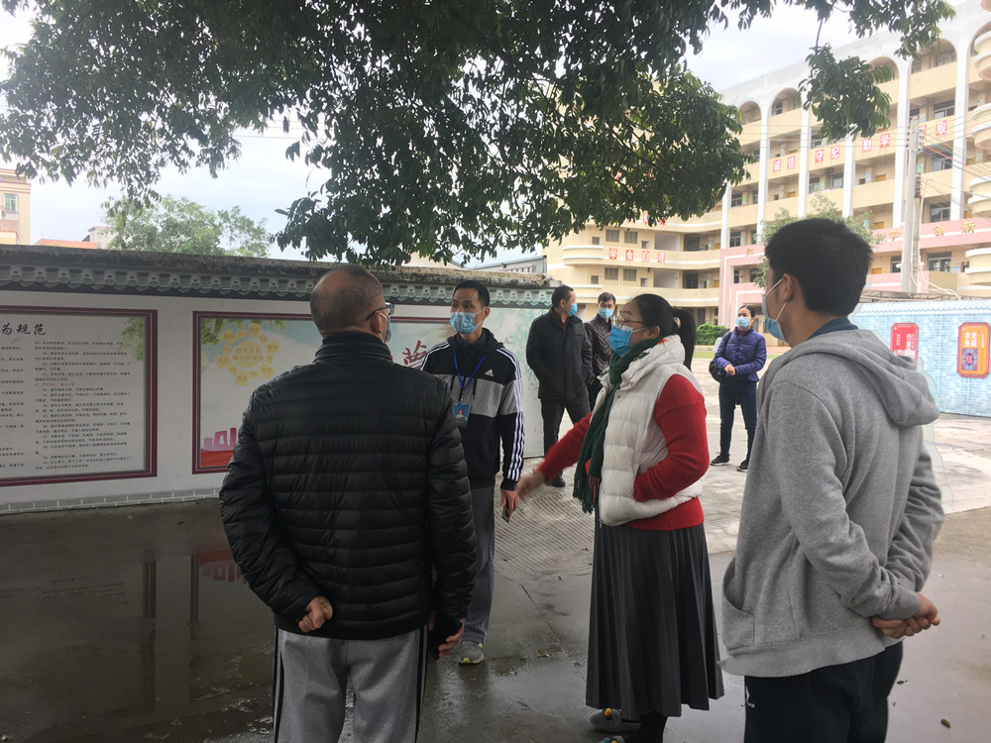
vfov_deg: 48.2
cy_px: 372
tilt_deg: -2.0
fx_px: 830
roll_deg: -1.8
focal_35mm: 29
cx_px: 496
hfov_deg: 61.7
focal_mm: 4.15
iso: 32
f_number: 2.2
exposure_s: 1/100
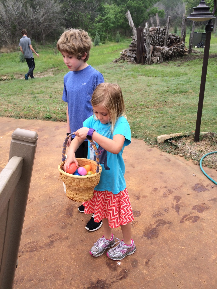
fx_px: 242
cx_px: 108
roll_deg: +0.8
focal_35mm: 29
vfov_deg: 61.7
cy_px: 144
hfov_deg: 48.2
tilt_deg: -26.5
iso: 32
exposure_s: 1/383
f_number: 2.2
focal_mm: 4.15
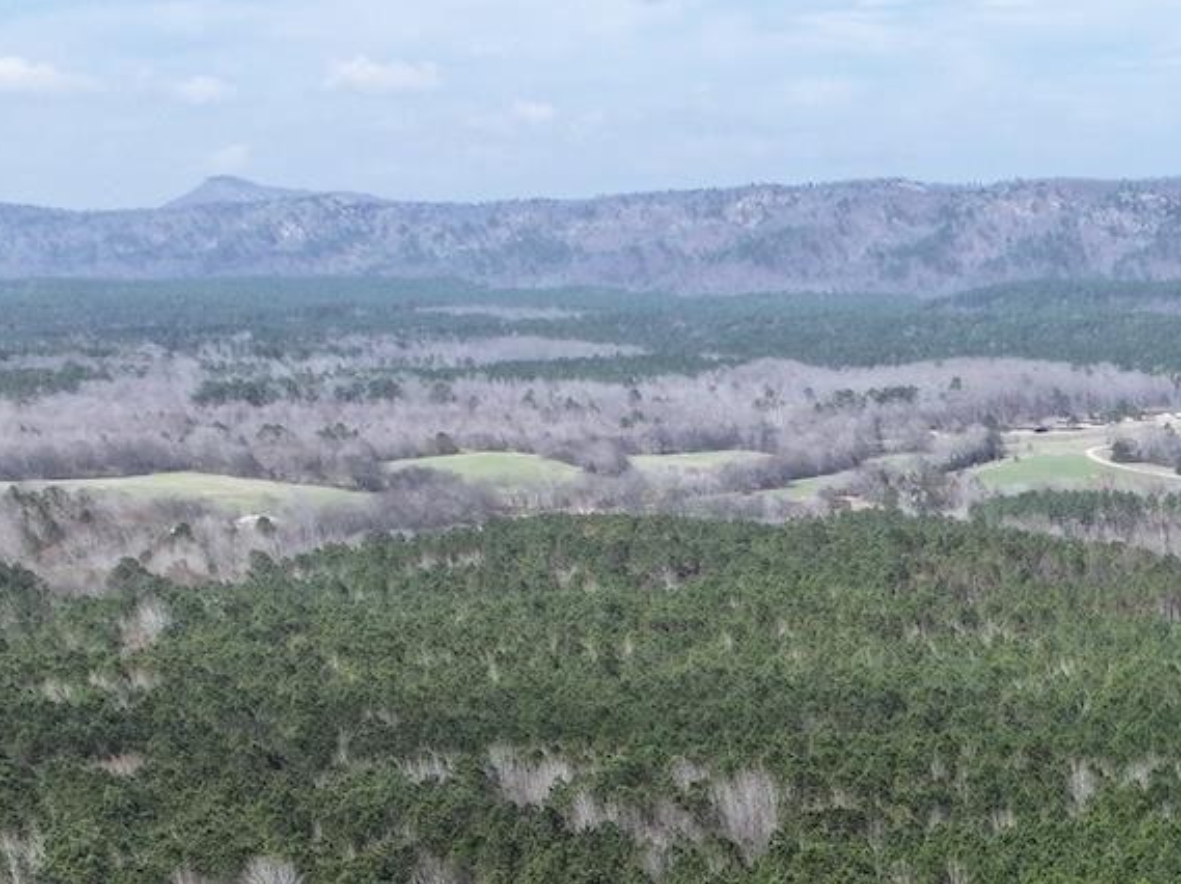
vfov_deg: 16.1
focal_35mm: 81
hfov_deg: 20.0
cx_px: 1880
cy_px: 1452
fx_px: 2762
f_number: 2.8
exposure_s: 1/1600
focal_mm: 12.29
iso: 130
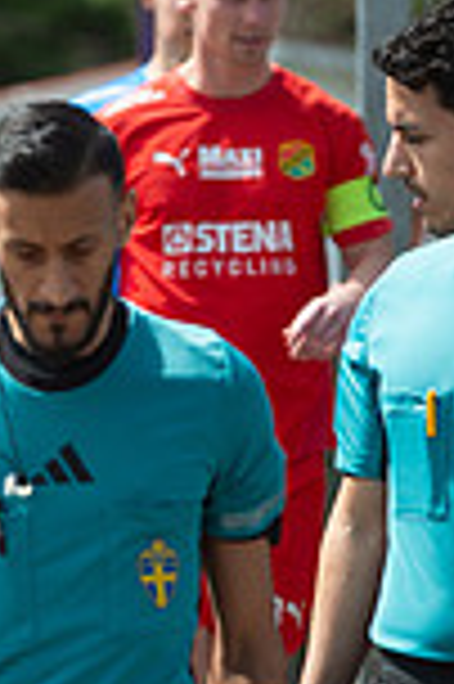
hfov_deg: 2.9
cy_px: 860
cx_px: -20
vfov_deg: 4.3
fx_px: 8986
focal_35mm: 474
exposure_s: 1/1600
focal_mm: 160
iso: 125
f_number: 4
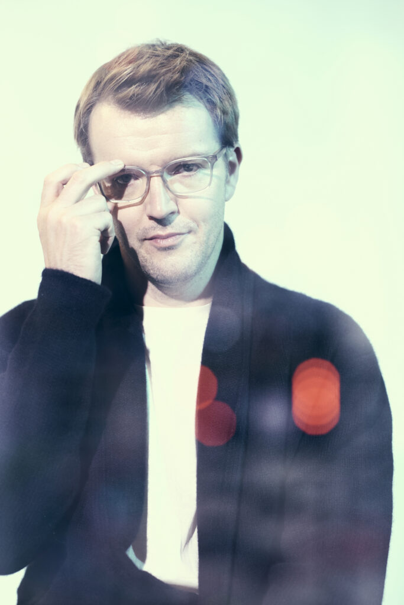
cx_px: 202
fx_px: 1430
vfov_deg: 23.9
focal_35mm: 85
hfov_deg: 16.1
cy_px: 302
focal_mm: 85
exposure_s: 1/160
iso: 500
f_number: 3.2
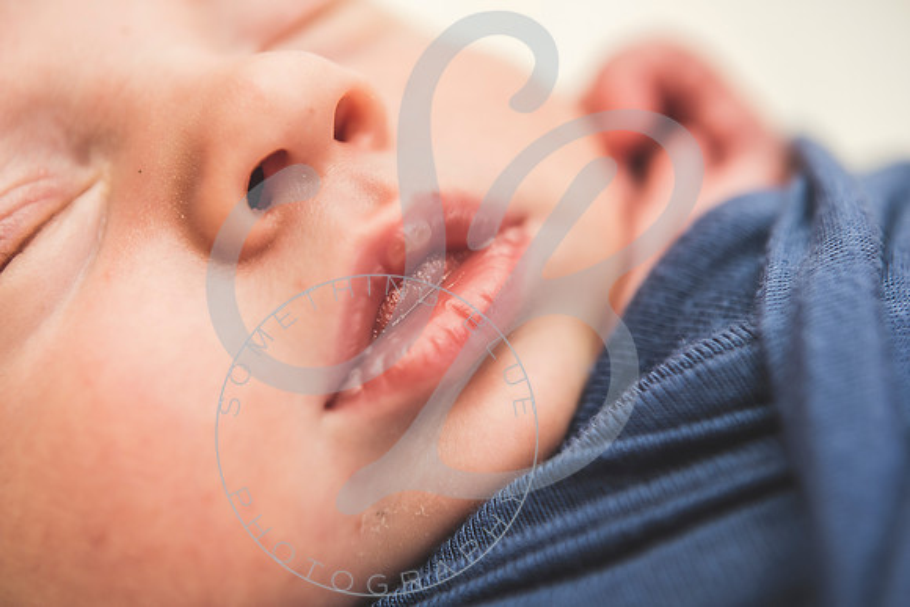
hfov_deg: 28.8
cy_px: 304
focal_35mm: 70
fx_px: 1770
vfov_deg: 19.5
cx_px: 455
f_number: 5.6
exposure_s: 1/125
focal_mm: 70
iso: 500
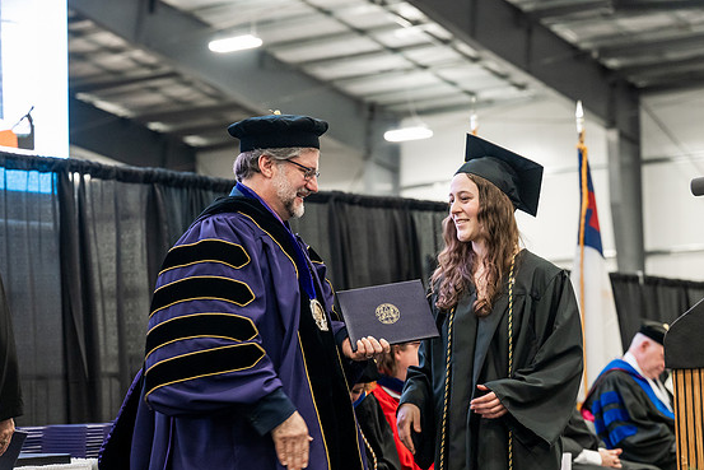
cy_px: 245
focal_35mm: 87
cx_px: 345
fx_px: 1702
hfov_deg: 23.4
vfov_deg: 15.7
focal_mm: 83
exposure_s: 1/200
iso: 4000
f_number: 4
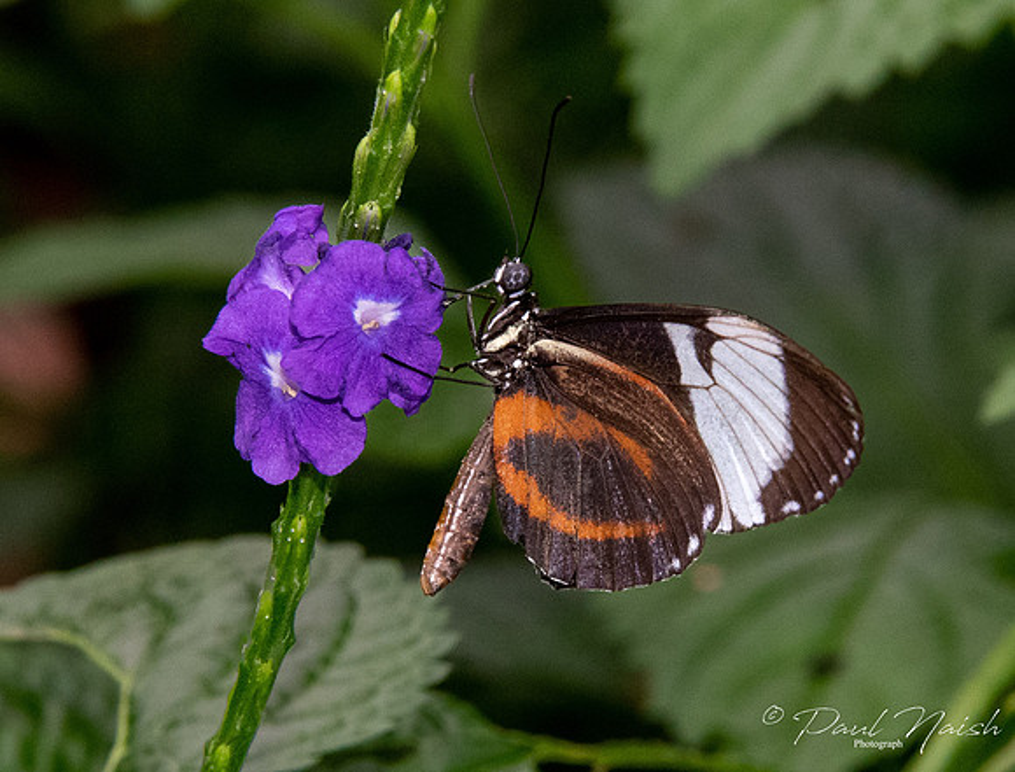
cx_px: 608
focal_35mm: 491
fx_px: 14457
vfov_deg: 3.1
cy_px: 481
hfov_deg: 4.0
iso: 4500
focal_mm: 210
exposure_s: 1/200
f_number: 14
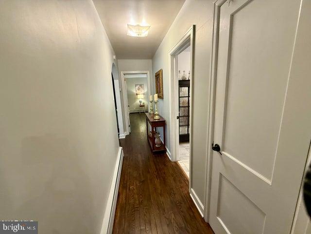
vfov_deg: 85.7
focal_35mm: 14
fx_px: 126
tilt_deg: -11.1
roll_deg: +3.2
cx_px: 156
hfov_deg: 102.1
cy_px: 117
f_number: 2.2
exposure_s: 1/60
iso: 320
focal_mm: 2.22
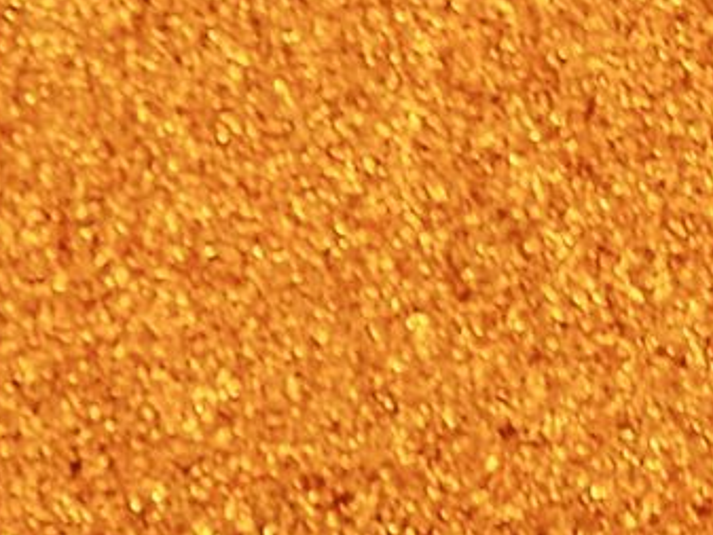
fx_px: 7480
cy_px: 1535
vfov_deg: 4.0
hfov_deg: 5.1
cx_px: -1521
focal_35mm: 363
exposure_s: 1/45
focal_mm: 35
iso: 160
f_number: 4
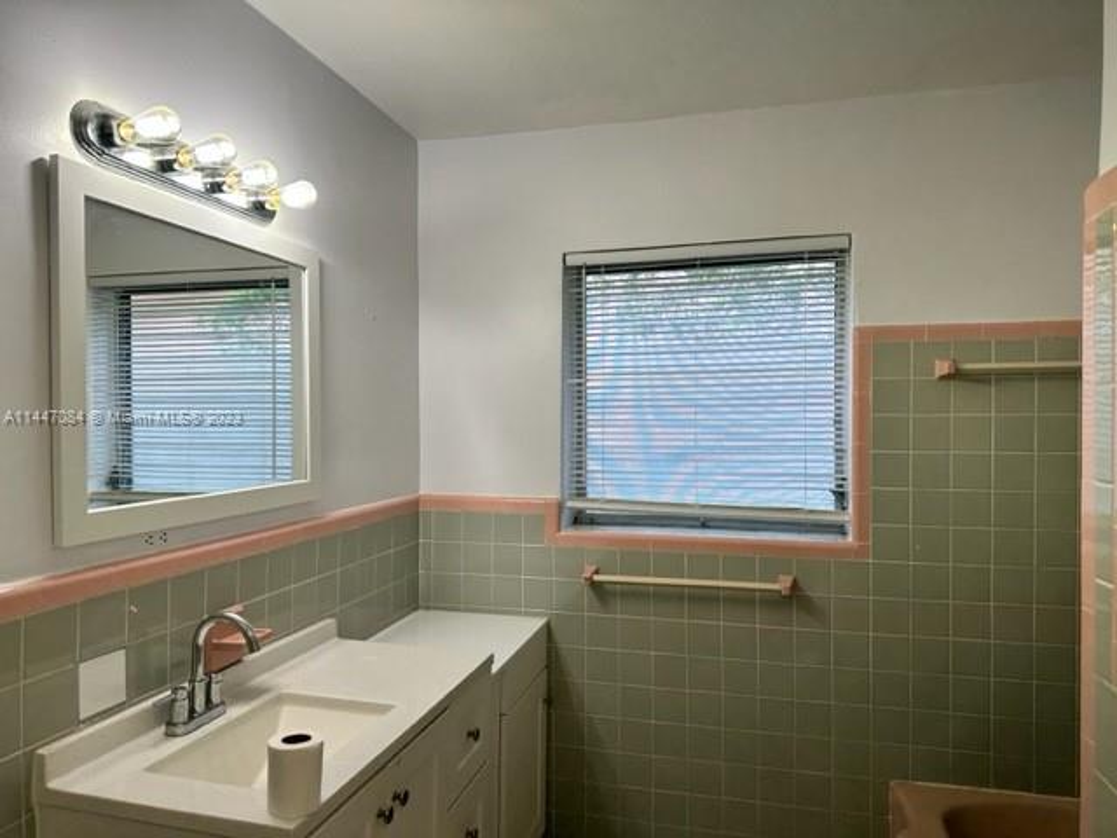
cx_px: 558
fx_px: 774
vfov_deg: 56.8
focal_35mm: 24
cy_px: 419
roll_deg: -0.2
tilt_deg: -1.2
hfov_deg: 71.6
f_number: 1.78
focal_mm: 6.86
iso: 125
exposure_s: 1/120
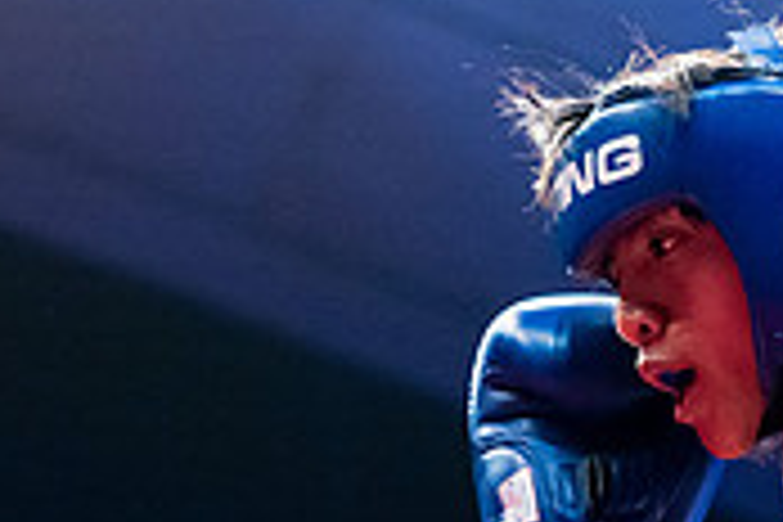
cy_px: 803
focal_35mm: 173
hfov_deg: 11.8
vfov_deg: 7.8
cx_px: -9
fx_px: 3762
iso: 3200
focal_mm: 52
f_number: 2.5
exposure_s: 1/1000
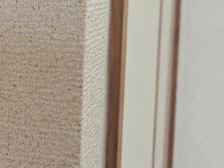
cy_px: 34
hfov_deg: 17.7
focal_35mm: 91
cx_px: -168
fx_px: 589
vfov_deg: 16.1
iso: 64
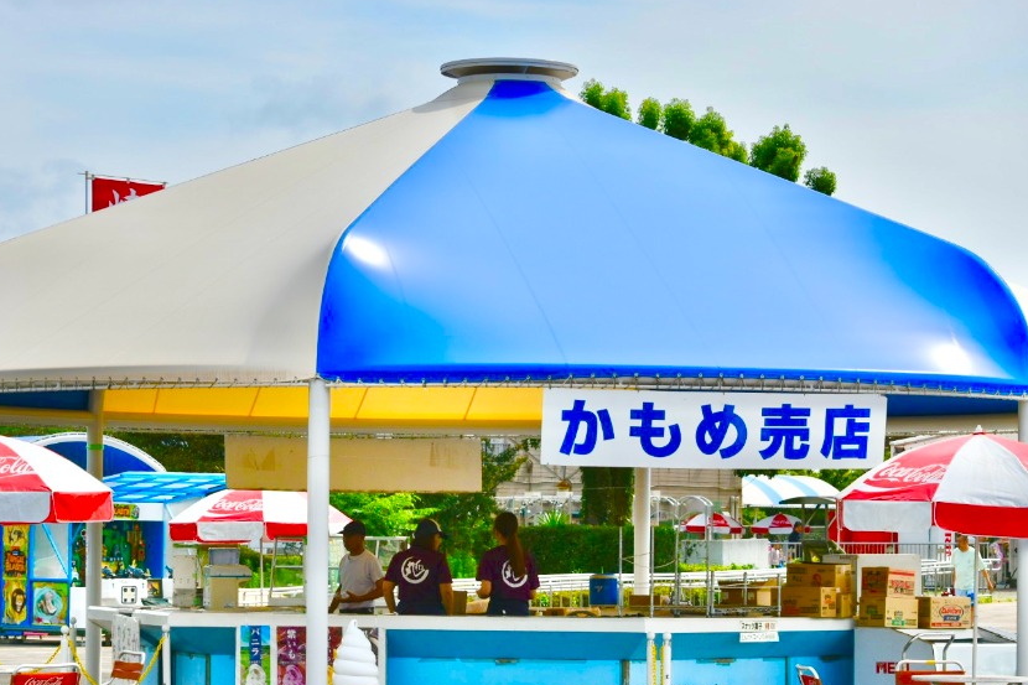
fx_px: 3683
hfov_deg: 15.9
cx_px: 393
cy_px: 422
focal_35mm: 129
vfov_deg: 10.6
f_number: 7.1
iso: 400
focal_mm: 68
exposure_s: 1/2000
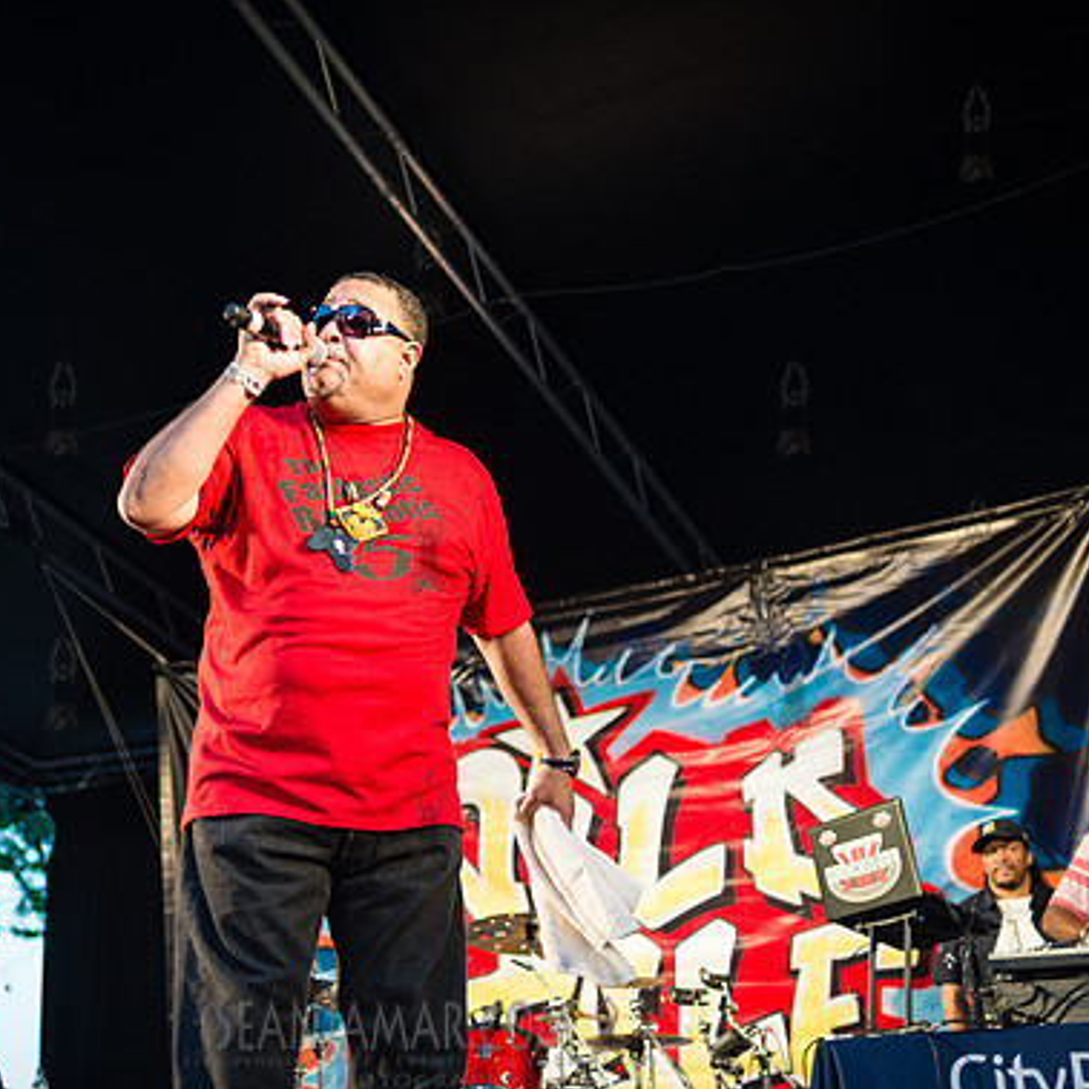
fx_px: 1708
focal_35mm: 48
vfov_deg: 35.3
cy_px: 581
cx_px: 382
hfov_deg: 35.1
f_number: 2
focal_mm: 35
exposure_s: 1/1000
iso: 1000
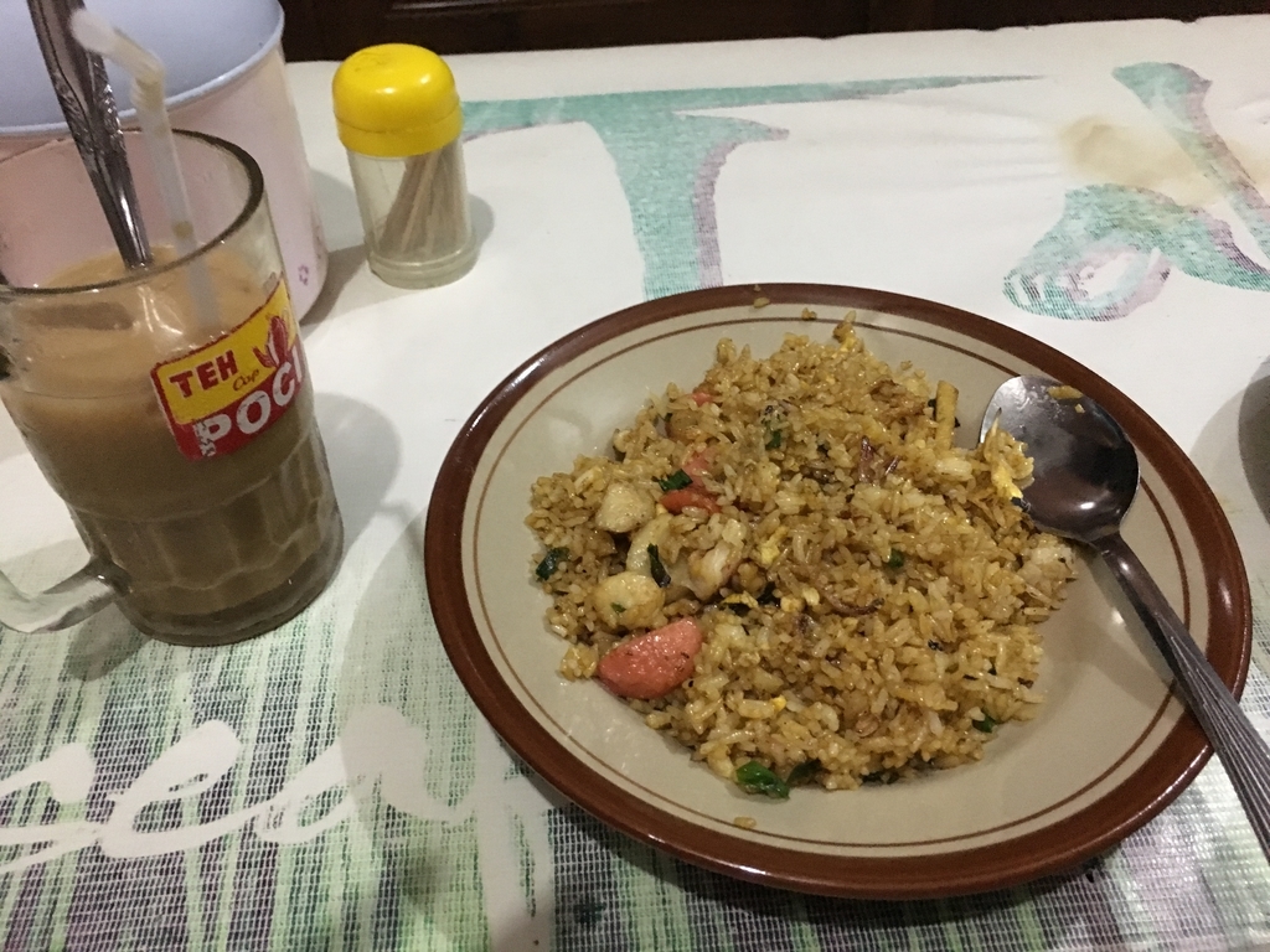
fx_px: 1064
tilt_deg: -45.6
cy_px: 476
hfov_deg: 61.7
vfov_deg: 48.2
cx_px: 635
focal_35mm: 29
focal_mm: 4.15
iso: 320
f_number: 2.2
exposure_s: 1/17
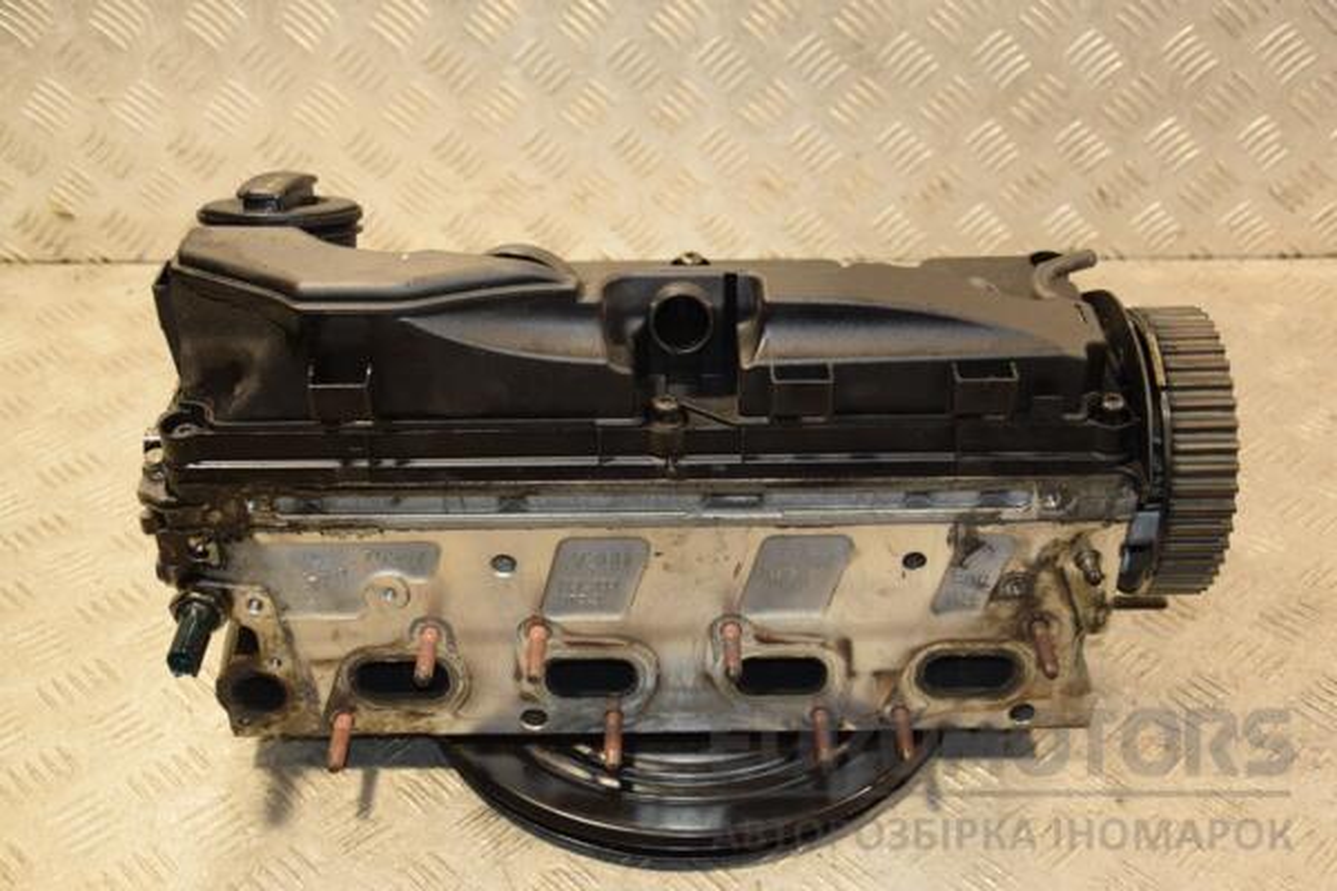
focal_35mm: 45
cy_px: 446
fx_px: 1671
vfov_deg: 29.9
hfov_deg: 43.6
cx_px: 668
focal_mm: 30
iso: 800
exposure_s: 1/100
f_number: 5
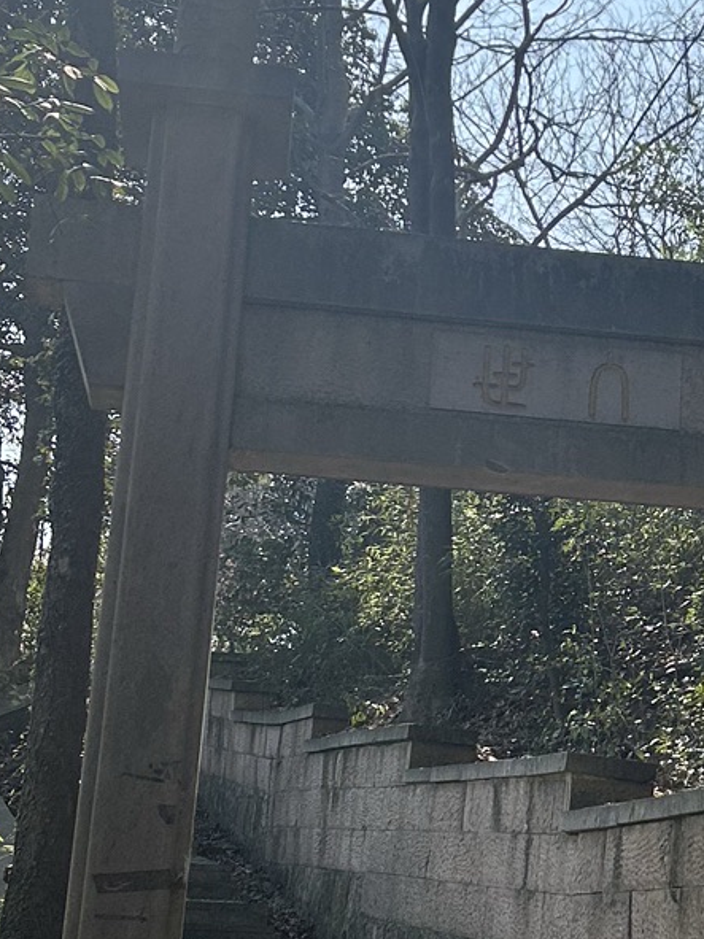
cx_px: 637
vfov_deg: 22.3
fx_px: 2387
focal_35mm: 88
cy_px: 426
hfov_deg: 16.5
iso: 50
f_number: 1.5
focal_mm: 5.7
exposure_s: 1/3257
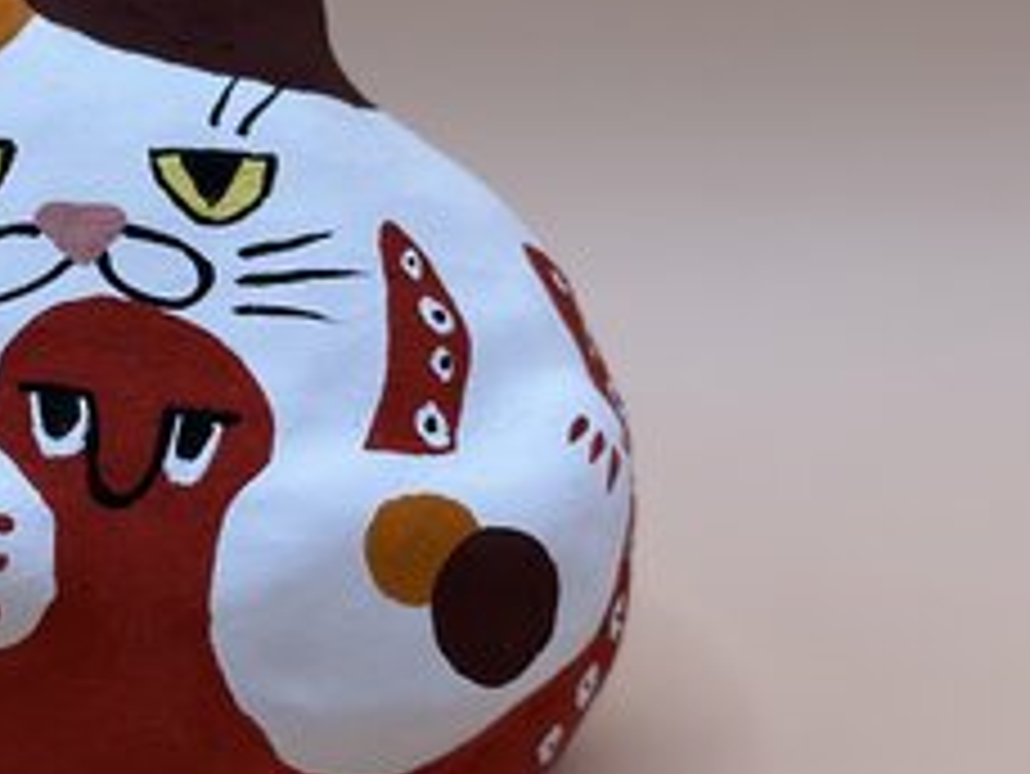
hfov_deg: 14.6
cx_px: 126
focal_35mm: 134
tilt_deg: -22.3
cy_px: 536
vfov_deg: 11.1
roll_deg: +0.9
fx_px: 3989
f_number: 1.78
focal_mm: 6.86
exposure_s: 1/395
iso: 80
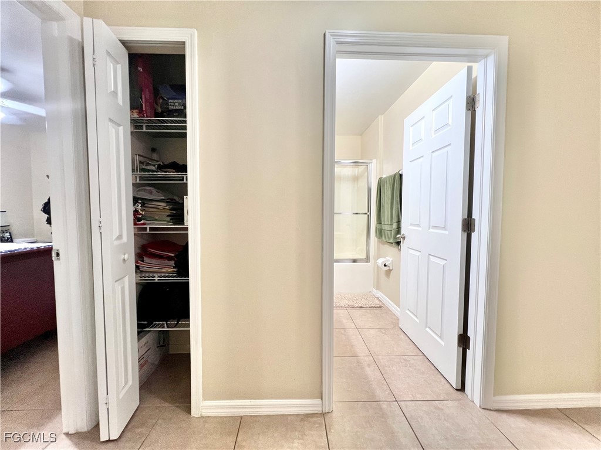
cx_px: 300
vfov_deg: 89.9
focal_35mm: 13
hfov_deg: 106.2
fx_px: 226
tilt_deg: -4.0
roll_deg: +0.0
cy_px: 225
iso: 125
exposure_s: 1/120
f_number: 1.8
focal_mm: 1.57
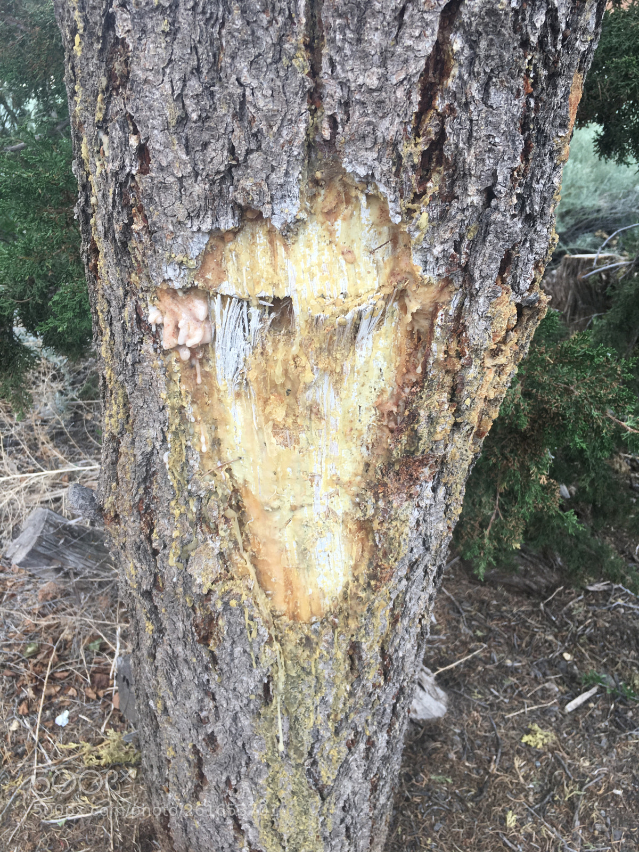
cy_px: 426
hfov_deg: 48.2
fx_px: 714
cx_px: 320
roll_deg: +1.7
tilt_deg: -32.4
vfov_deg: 61.7
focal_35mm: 29
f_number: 2.2
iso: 25
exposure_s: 1/60
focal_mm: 4.15
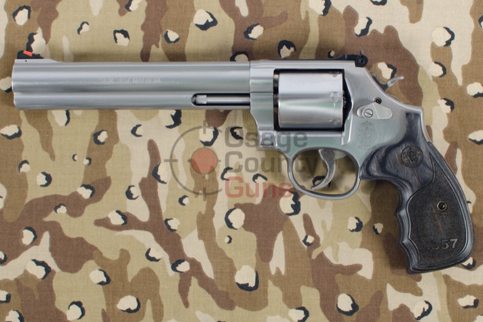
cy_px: 161
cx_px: 242
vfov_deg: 25.7
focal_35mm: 52
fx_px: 704
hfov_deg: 37.9
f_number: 8
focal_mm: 35
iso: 160
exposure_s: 1/200
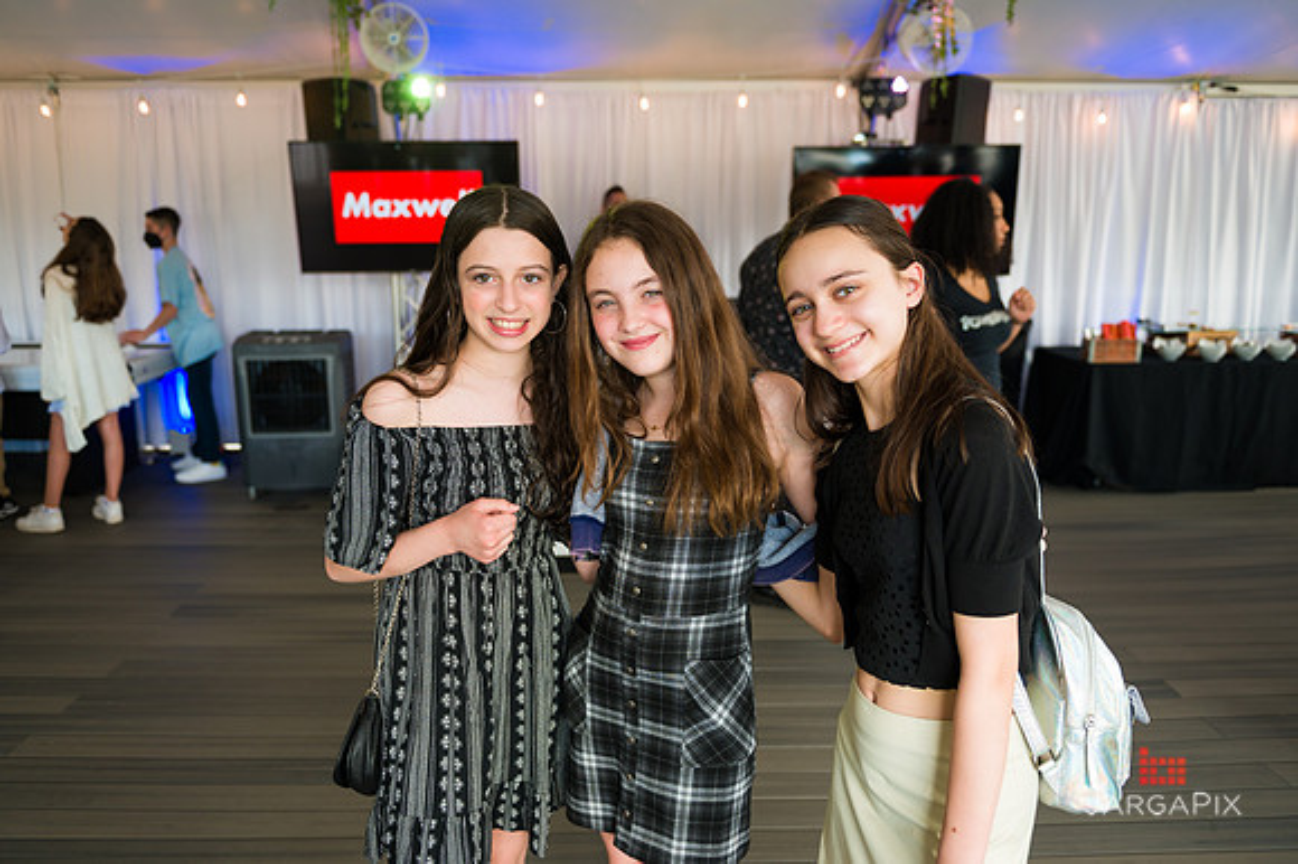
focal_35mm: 28
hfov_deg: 65.5
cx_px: 649
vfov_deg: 46.4
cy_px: 432
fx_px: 1009
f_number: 3.2
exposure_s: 1/200
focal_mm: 28
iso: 400
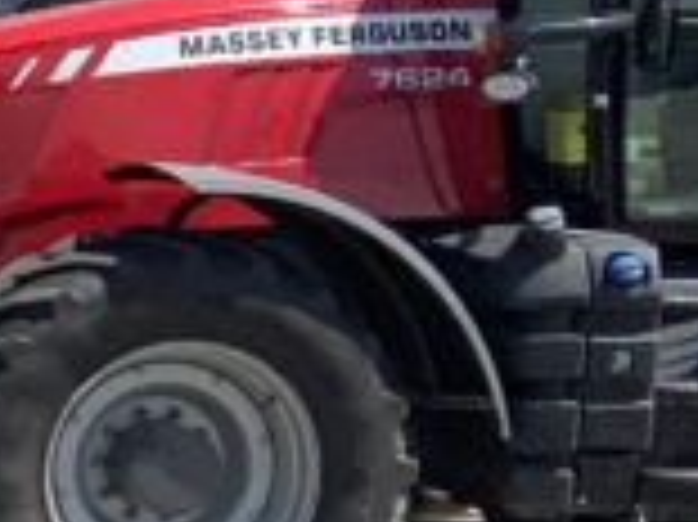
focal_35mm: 192
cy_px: 396
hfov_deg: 8.3
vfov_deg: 7.7
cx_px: -1549
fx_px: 3869
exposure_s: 1/1311
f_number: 1.8
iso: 16
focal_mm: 3
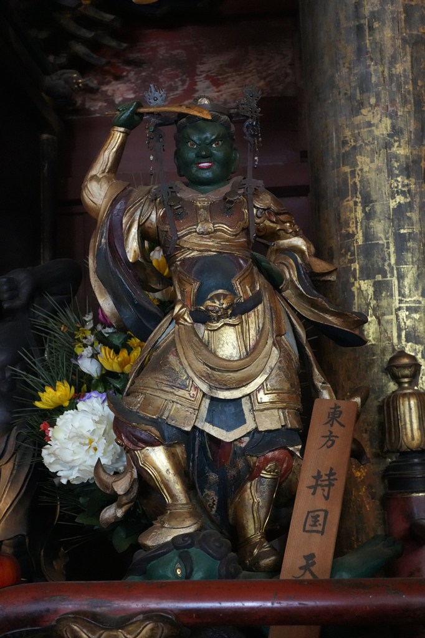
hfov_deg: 29.2
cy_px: 319
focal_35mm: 46
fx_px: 815
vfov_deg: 42.8
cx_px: 212
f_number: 11
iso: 12800
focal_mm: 46
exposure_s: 1/20
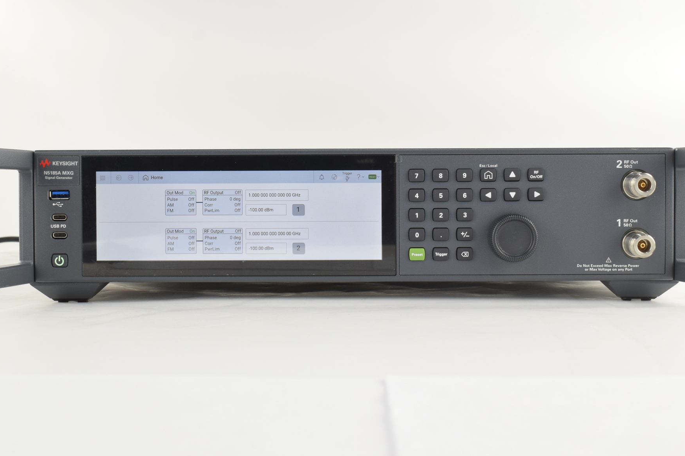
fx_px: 1038
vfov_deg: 24.8
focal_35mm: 55
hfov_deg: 36.5
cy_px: 217
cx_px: 354
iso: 400
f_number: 10
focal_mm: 31
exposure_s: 1/30
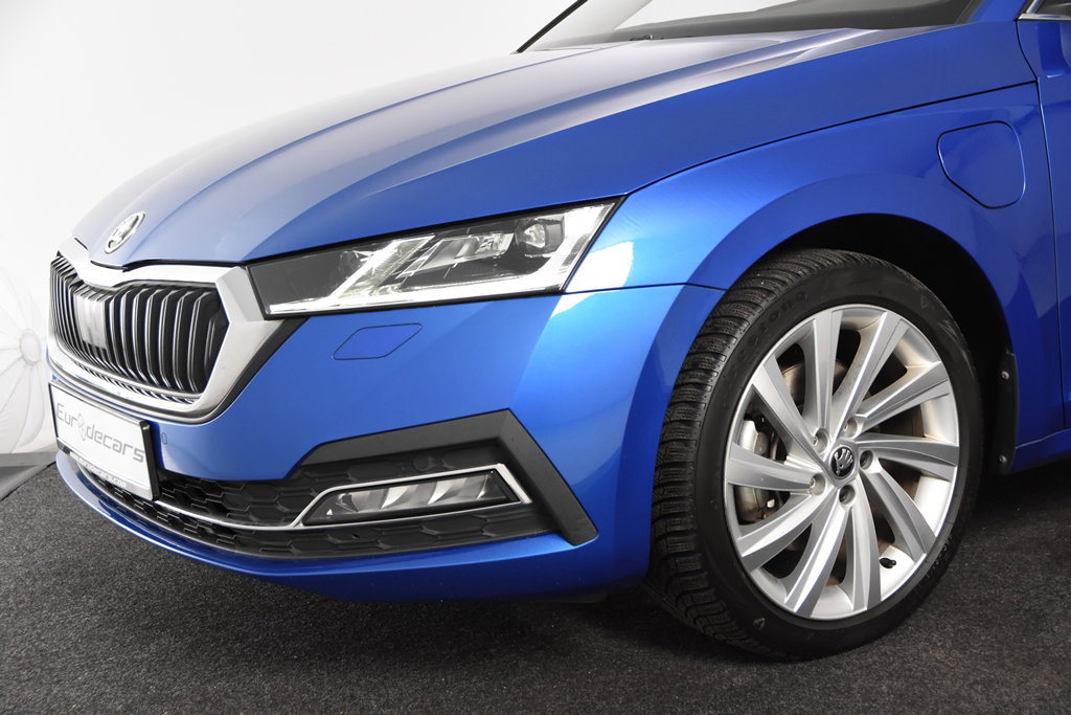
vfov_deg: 26.5
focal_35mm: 51
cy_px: 358
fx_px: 1517
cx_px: 536
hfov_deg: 38.9
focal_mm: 34
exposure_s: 1/80
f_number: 4.5
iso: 1600
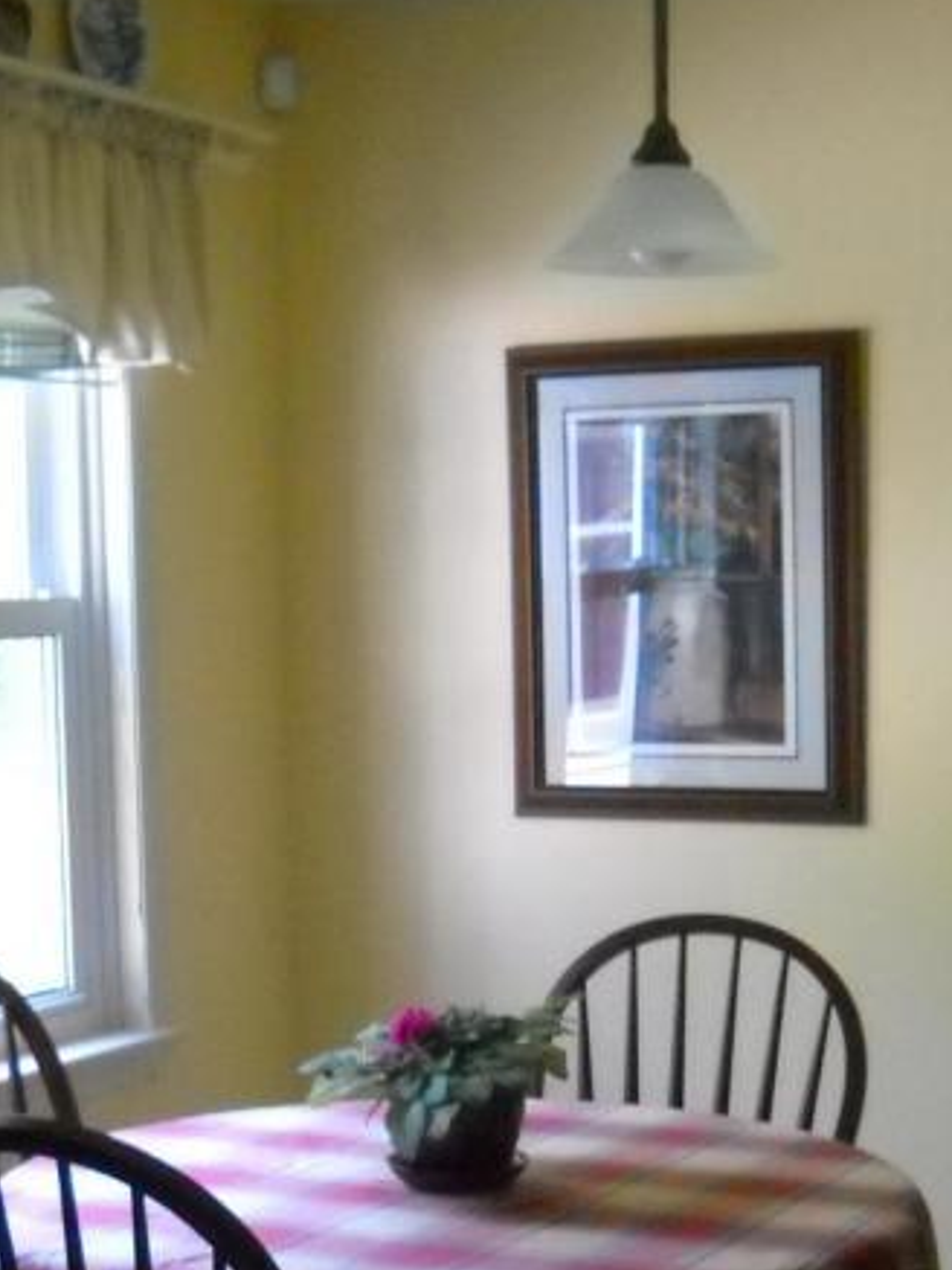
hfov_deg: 20.4
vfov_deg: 26.6
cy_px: 997
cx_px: 403
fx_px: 2639
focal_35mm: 72
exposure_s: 1/114
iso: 800
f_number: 3.1
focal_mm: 6.72
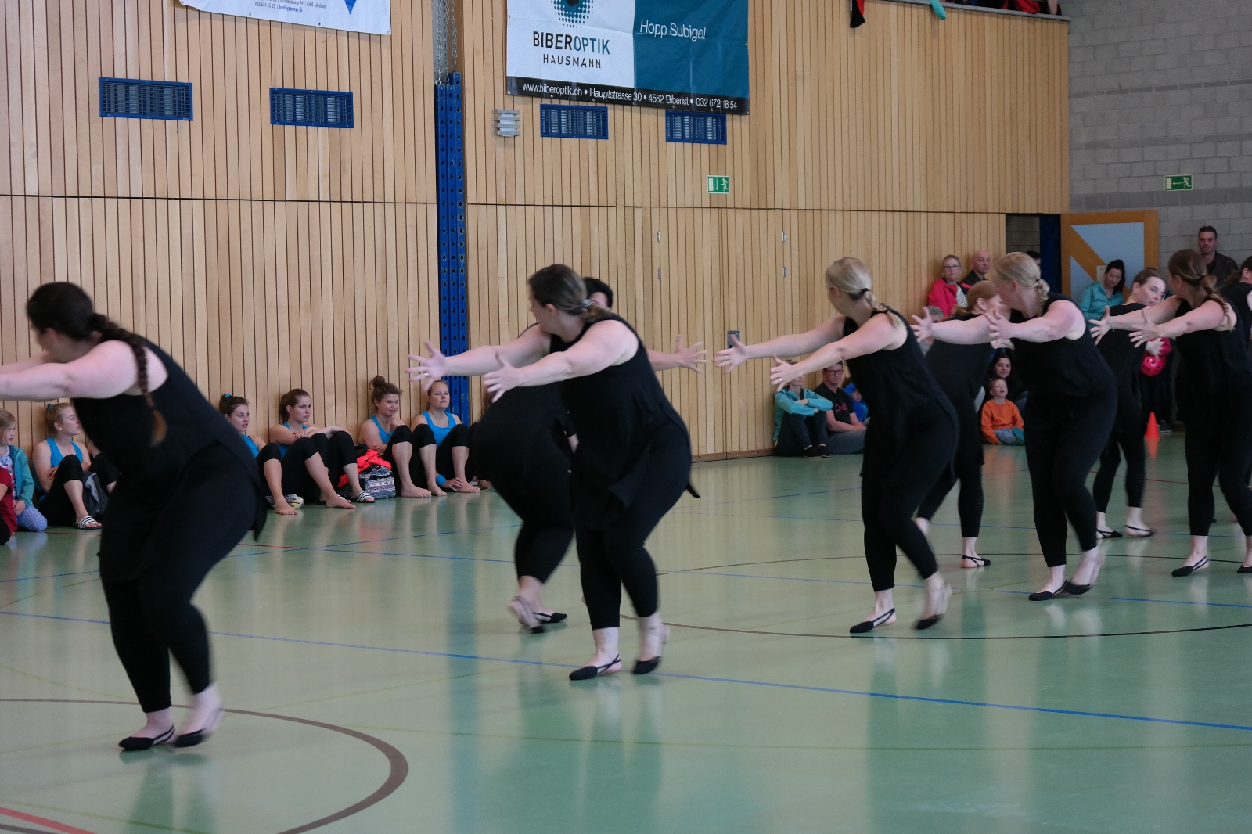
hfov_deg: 26.3
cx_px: 626
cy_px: 417
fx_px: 2677
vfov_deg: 17.7
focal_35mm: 77
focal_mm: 50
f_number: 4
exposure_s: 1/80
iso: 800
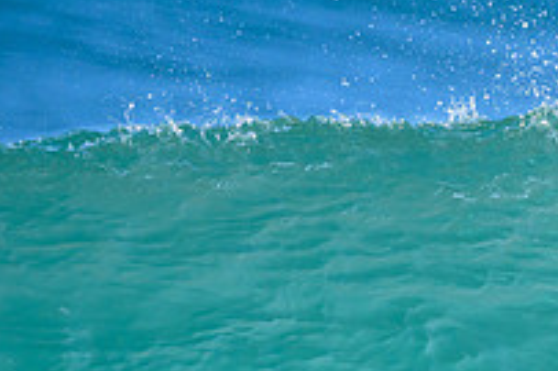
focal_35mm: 3138
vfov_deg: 0.4
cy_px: 414
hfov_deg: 0.7
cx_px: 502
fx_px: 48598
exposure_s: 1/2000
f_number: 6.3
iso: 1000
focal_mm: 800
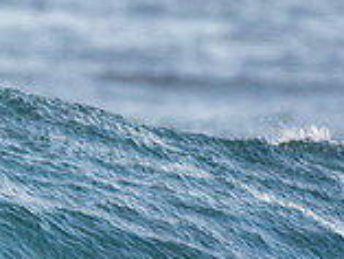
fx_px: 26494
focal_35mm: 2664
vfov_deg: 0.6
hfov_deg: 0.7
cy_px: 135
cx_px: -241
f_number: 5.6
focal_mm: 500
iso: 800
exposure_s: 1/500
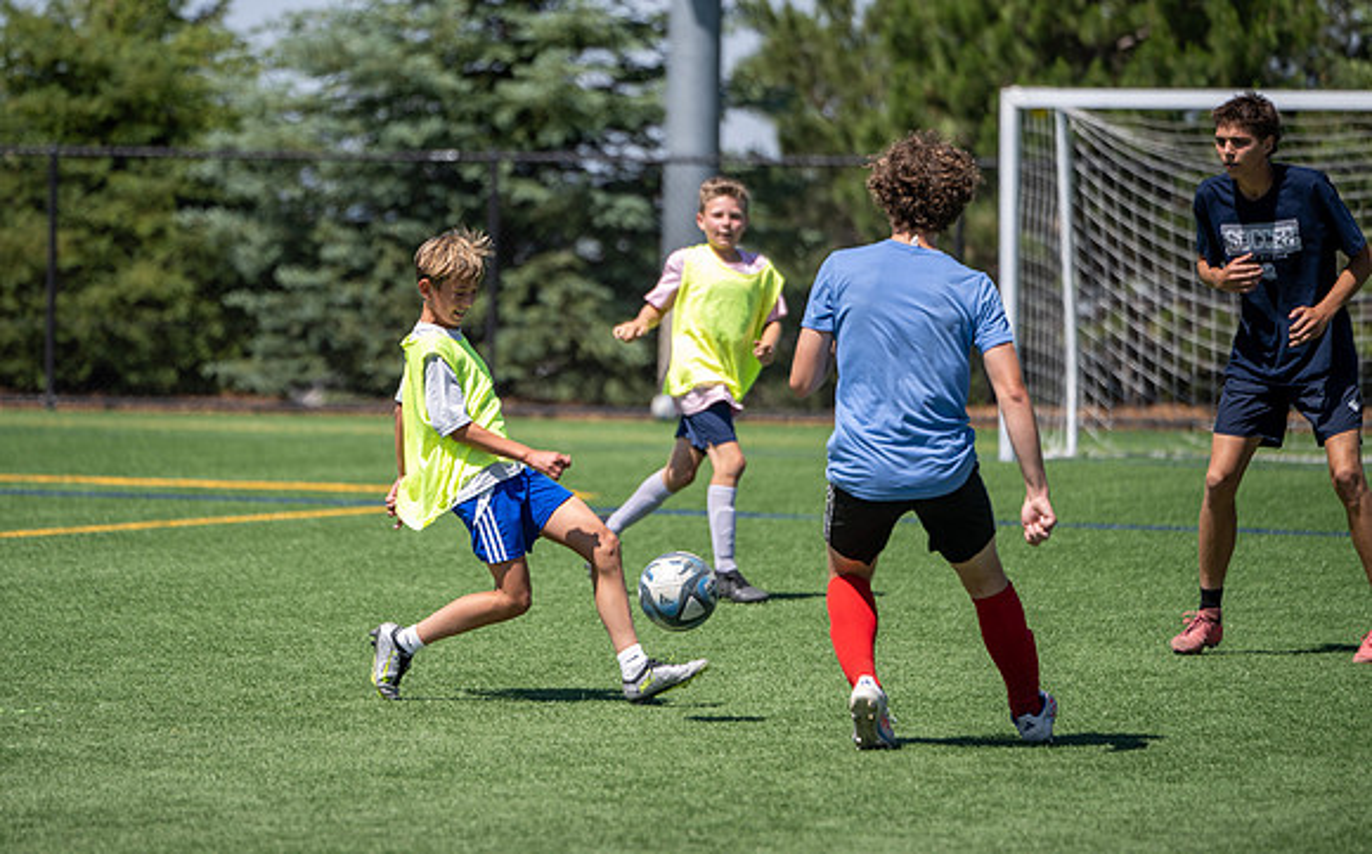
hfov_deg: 9.6
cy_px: 317
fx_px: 8133
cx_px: 562
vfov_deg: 6.0
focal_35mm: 218
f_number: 2.8
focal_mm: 180
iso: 50
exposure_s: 1/800
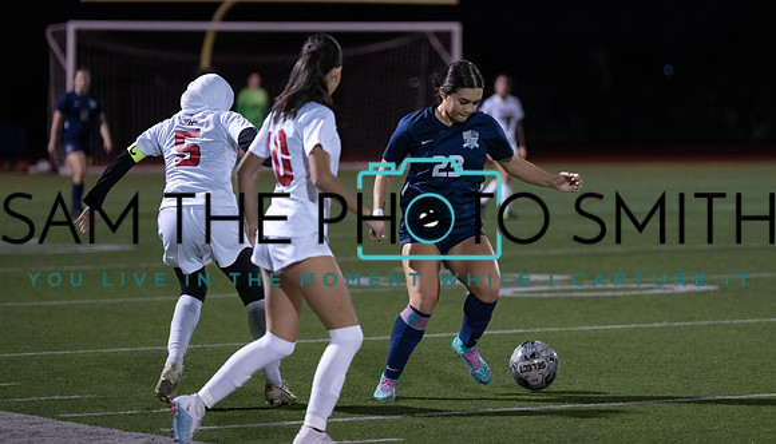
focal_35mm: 185
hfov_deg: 11.6
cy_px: 150
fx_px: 3824
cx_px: 445
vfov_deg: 6.6
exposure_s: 1/1000
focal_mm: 153
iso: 5000
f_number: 2.8
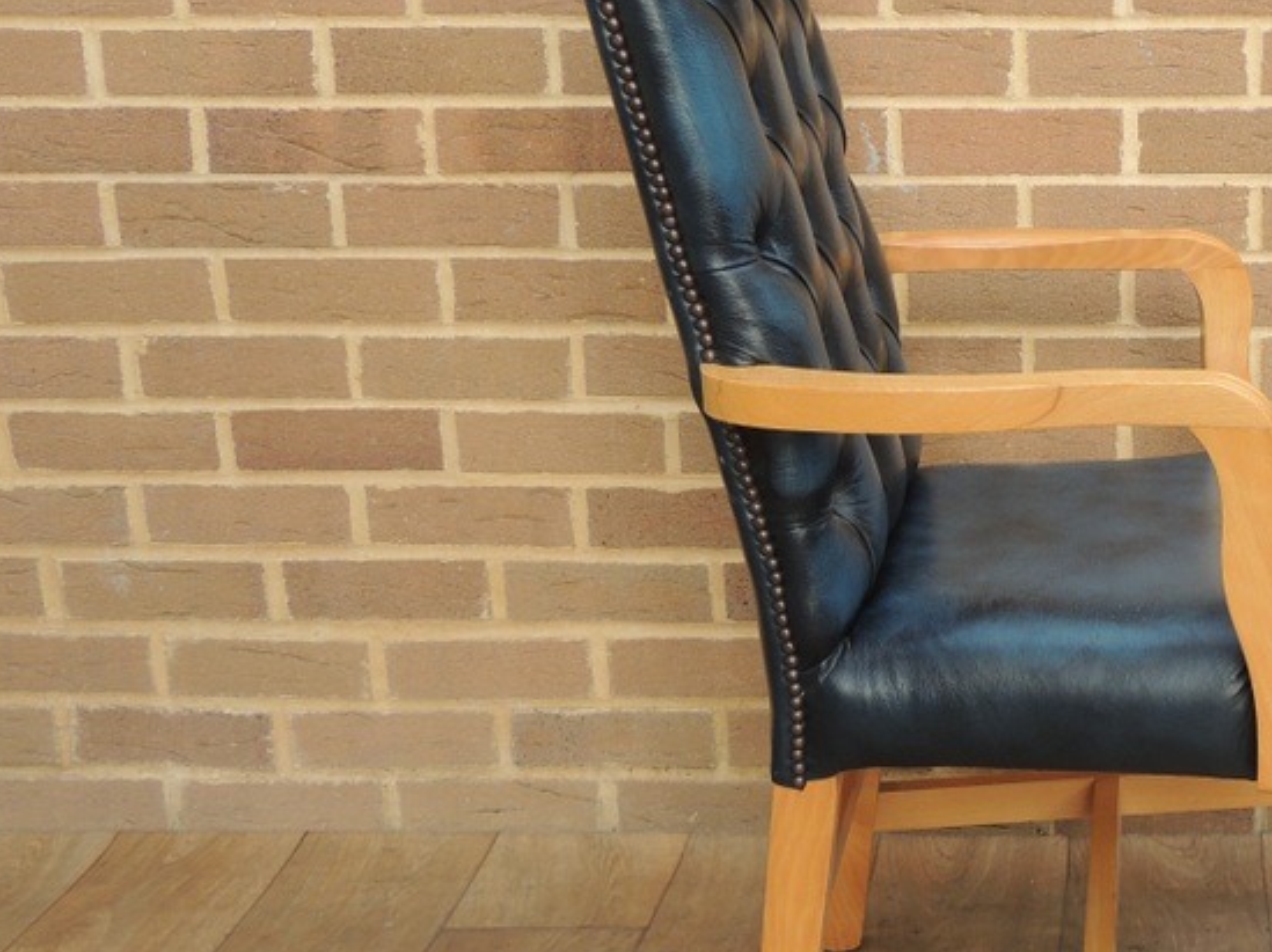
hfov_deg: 32.5
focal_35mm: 56
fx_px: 2056
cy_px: 473
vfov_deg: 26.1
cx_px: 1161
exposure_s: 1/160
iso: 100
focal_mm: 5.3
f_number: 3.1
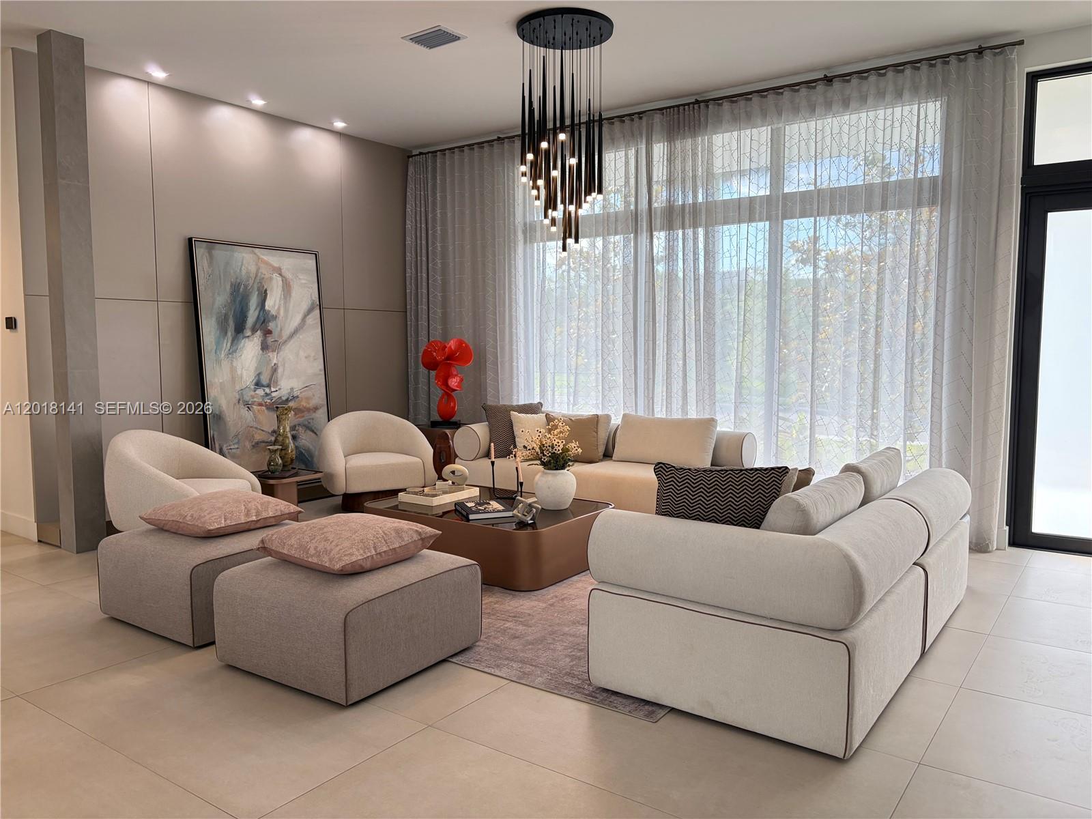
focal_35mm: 26
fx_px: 820
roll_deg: +0.6
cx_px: 546
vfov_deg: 53.1
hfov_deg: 67.3
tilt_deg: -4.2
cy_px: 410
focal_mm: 5.96
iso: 80
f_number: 1.6
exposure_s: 1/122
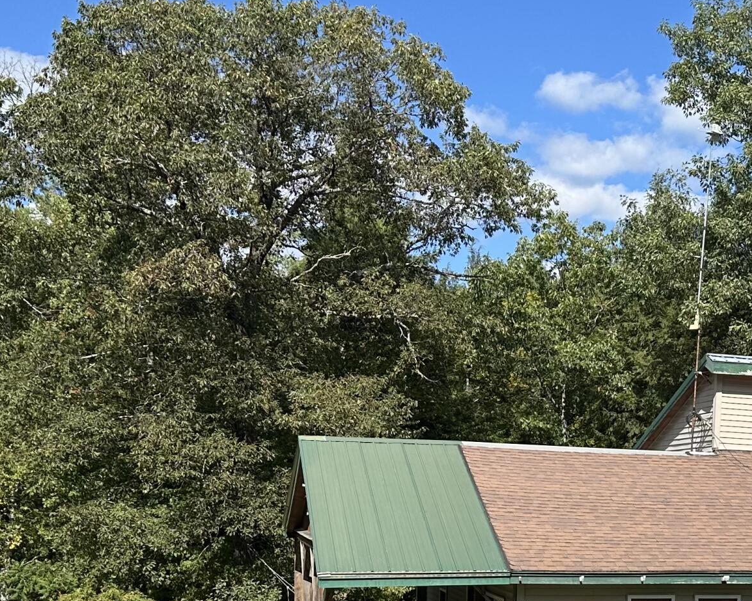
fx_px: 1335
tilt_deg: -4.5
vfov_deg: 24.1
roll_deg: -1.9
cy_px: 623
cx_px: 603
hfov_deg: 30.7
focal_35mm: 60
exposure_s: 1/3861
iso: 80
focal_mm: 6.86
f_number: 1.78
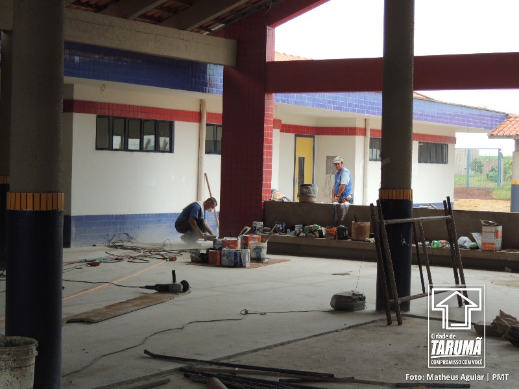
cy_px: 194
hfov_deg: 27.8
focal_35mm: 70
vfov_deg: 21.0
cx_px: 260
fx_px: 1050
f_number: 3.9
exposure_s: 1/80
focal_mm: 12.4
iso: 100
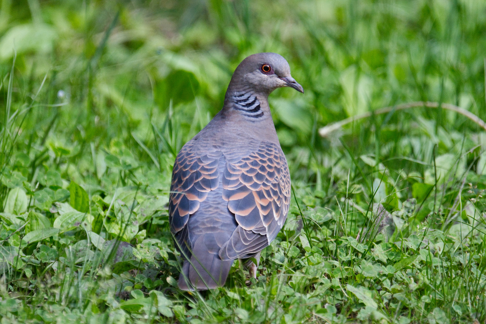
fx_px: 9058
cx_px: 243
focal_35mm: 671
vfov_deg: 2.0
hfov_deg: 3.1
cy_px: 162
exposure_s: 1/500
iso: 1600
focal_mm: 447.1
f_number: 6.3
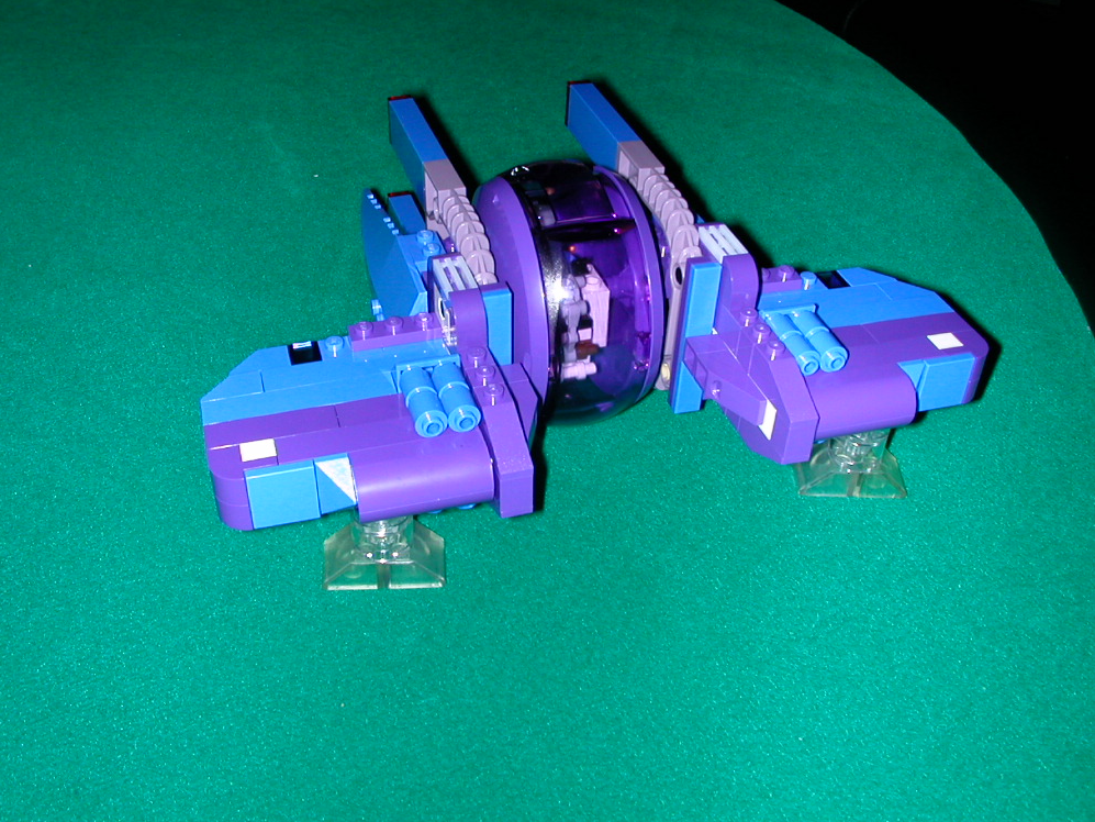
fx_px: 1202
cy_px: 410
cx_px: 547
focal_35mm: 38
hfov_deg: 49.0
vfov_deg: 37.7
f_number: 4.5
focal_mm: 5.6
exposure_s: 1/59.9
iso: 100
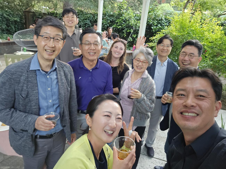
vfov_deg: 54.9
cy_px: 84
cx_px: 113
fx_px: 163
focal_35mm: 25
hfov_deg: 69.4
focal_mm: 3.3
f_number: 2.2
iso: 400
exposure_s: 1/60.2
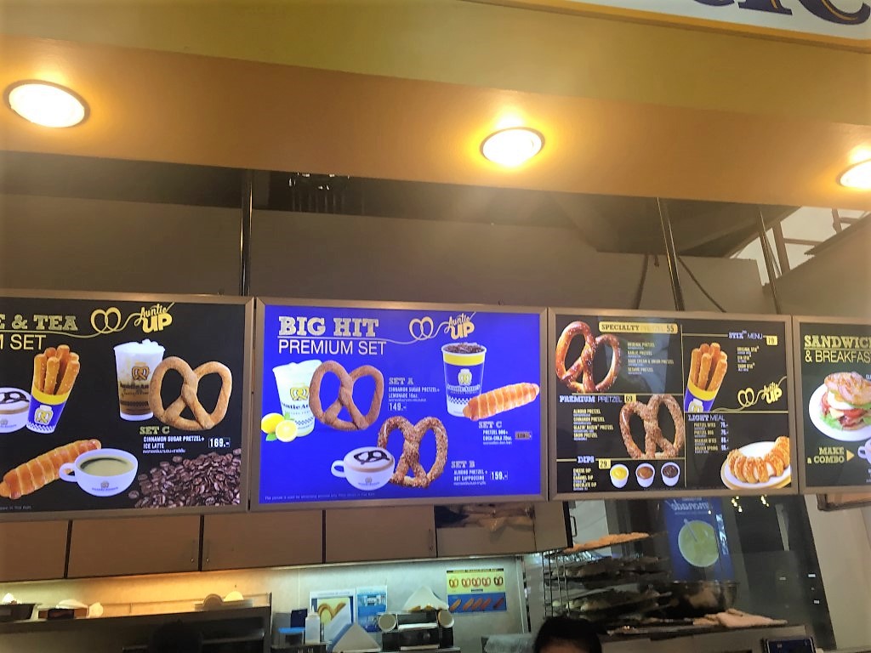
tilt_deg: +19.8
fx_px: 730
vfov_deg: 48.2
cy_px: 326
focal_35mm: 29
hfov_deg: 61.7
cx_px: 436
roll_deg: +4.0
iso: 40
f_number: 2.2
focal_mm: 4.15
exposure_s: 1/33
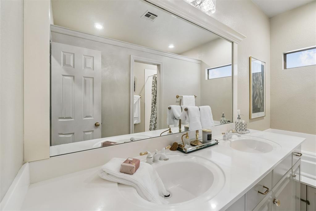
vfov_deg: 77.3
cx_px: 158
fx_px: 132
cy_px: 106
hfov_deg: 100.4
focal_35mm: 15
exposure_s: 1/25
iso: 200
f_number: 6.3
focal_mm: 10
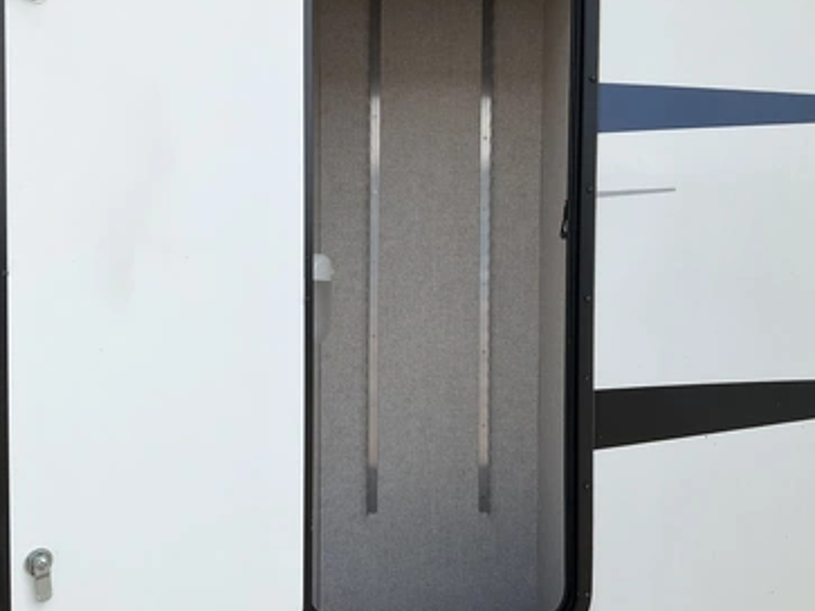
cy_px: 312
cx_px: 413
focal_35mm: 32
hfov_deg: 56.8
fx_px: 753
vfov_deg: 44.1
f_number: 1.8
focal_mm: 3
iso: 25
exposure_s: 1/1912
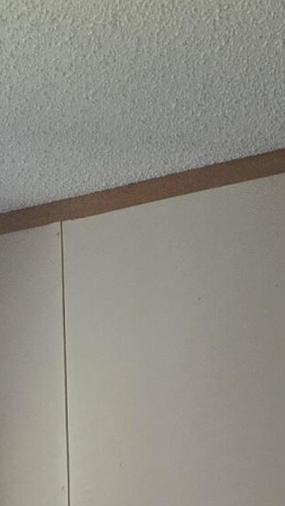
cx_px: 165
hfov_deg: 9.1
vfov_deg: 13.8
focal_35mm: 134
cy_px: 984
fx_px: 1798
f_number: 1.7
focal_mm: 6.3
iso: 250
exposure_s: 1/120
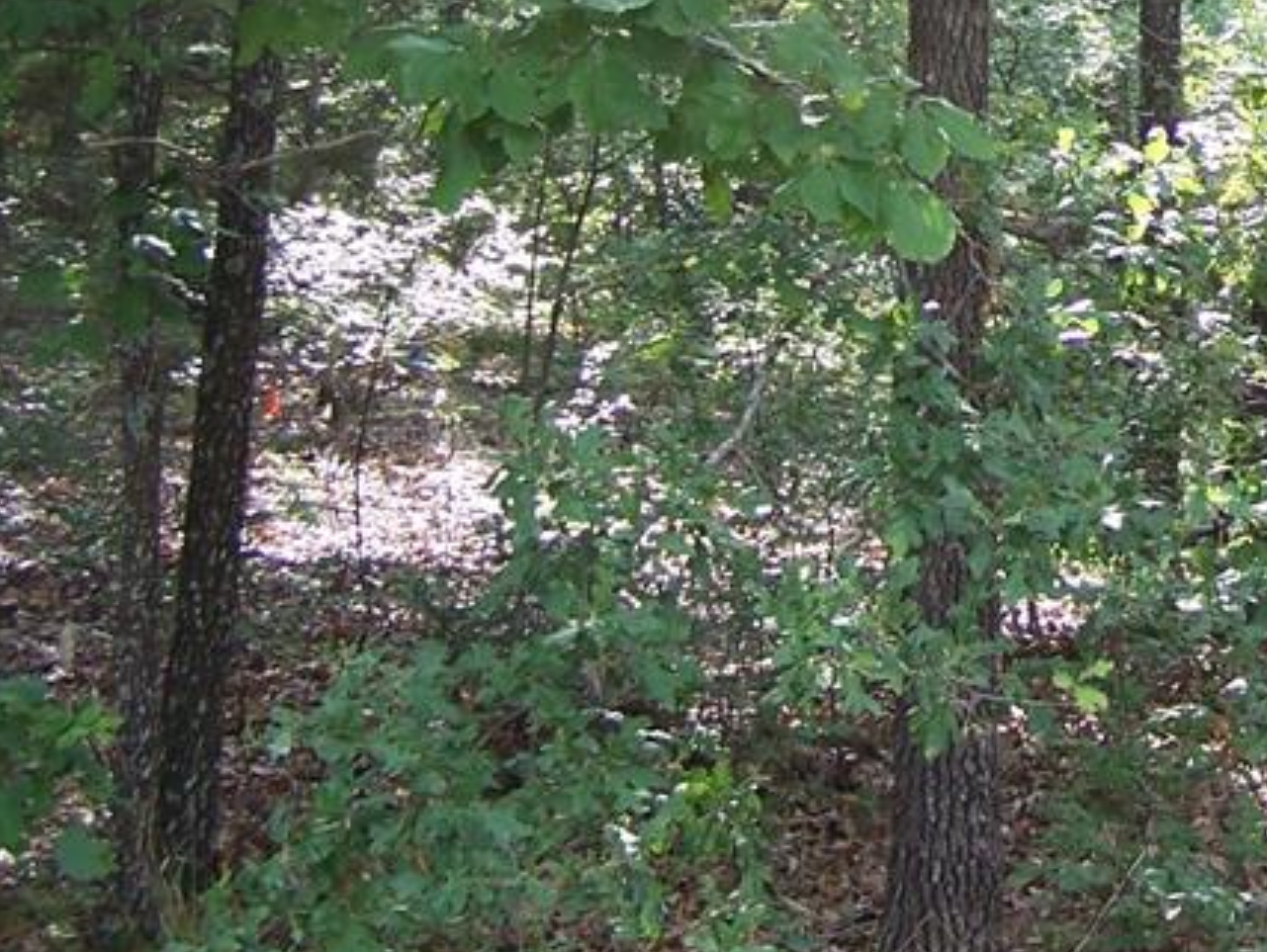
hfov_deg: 20.5
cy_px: -107
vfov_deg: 15.8
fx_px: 3334
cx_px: 1393
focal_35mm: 91
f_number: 2.8
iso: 80
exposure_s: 1/100
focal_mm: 6.3
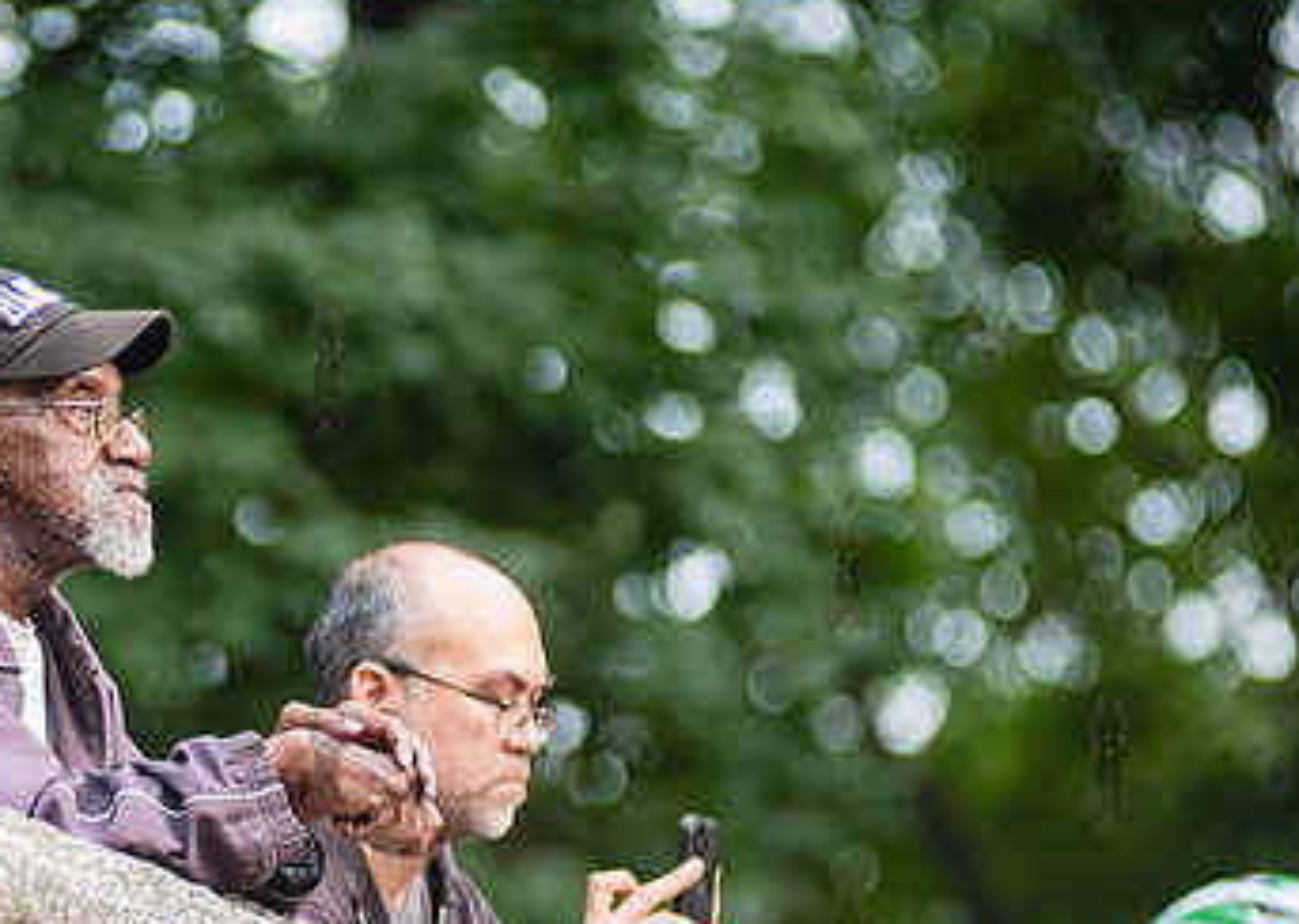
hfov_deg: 5.5
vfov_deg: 3.9
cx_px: 289
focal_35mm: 366
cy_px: 569
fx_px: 13484
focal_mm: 155
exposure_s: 1/250
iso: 1600
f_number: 2.8
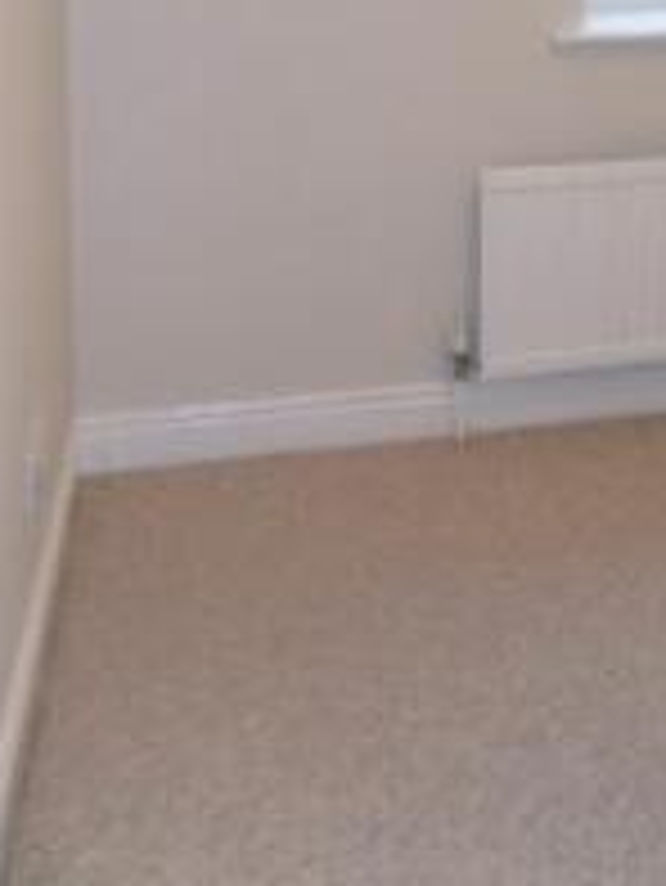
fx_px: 1307
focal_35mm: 51
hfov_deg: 27.4
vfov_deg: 33.1
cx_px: 616
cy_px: -74
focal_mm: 4
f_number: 3.1
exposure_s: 1/30
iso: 320
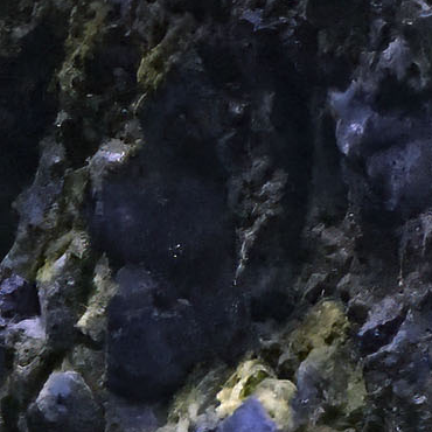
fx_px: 3191
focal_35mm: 226
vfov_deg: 7.4
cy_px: -432
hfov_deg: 6.4
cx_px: -1253
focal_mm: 4.15
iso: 250
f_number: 2.2
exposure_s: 1/20
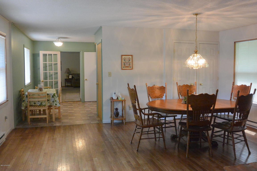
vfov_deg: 42.3
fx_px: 221
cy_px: 86
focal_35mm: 31
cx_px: 128
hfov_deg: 60.3
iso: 640
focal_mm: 11.8
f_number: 3.8
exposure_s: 1/60
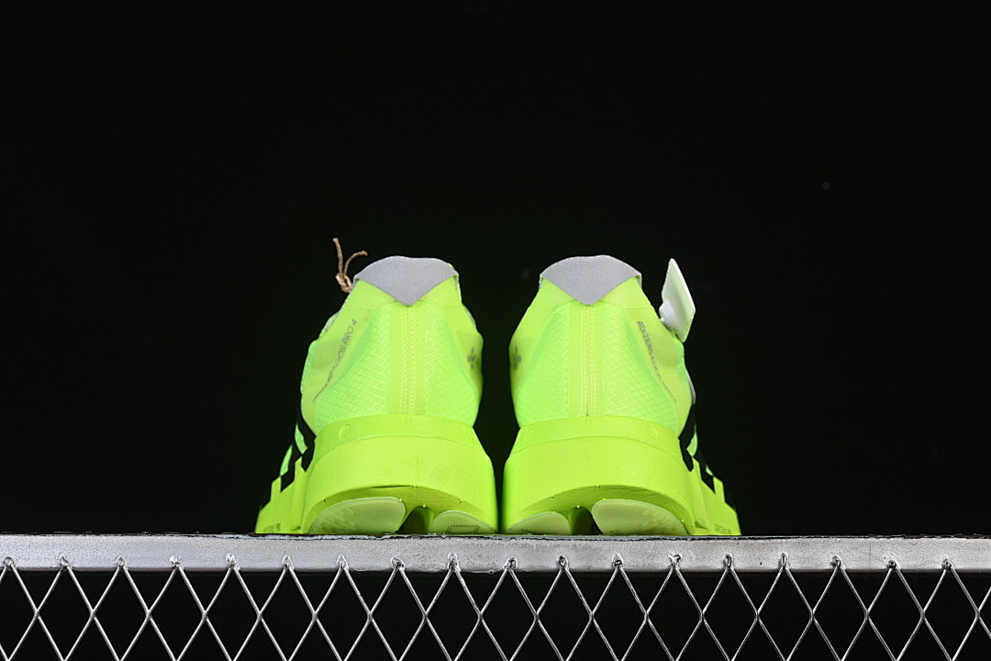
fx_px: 2064
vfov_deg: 18.2
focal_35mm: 75
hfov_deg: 27.0
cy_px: 330
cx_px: 496
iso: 160
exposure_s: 1/80
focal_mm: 50
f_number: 8
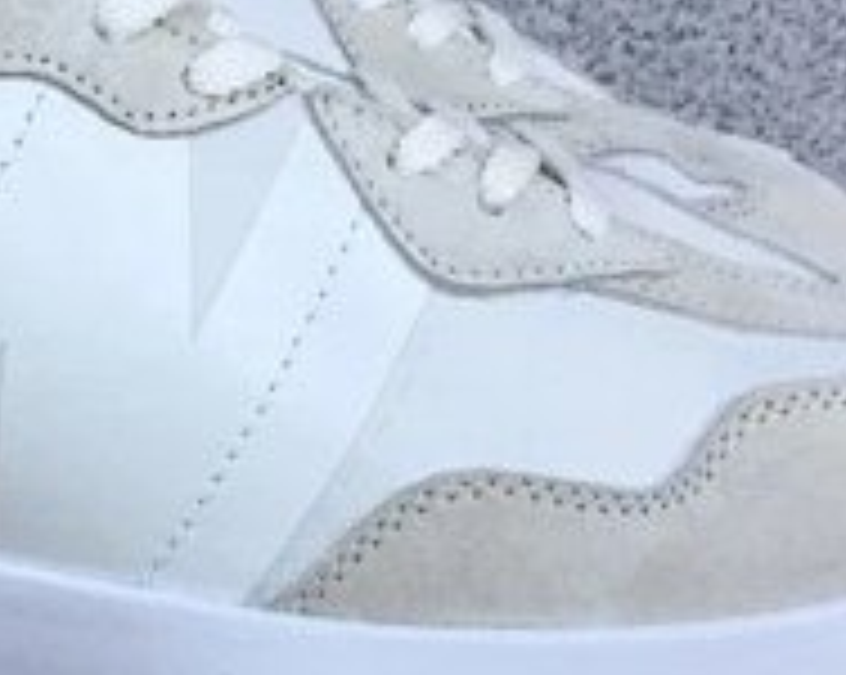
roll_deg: +0.0
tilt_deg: -21.0
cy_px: 644
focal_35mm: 103
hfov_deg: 18.4
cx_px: 130
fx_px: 2576
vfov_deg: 14.7
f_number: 2.4
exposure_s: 1/375
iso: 25
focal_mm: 3.3
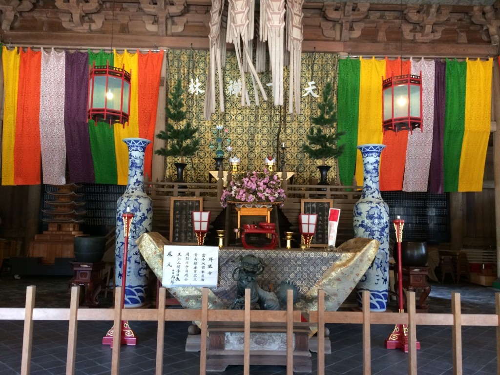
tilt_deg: +3.2
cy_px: 188
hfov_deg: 61.7
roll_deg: -0.6
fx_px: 419
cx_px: 250
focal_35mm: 29
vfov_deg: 48.2
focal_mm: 4.15
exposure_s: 1/30
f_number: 2.2
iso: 125
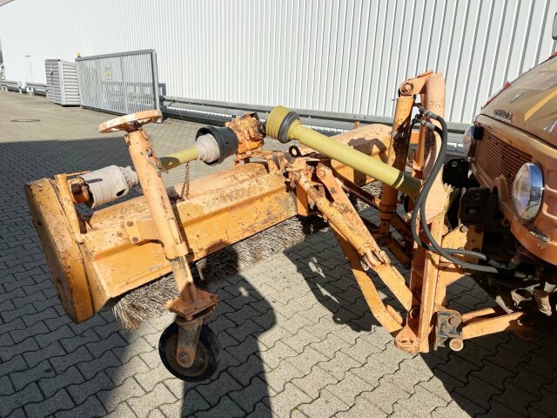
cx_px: 278
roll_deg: -1.8
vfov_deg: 53.1
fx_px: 418
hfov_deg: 67.3
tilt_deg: -16.3
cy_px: 209
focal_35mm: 26
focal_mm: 5.7
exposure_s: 1/6211
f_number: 1.5
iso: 50
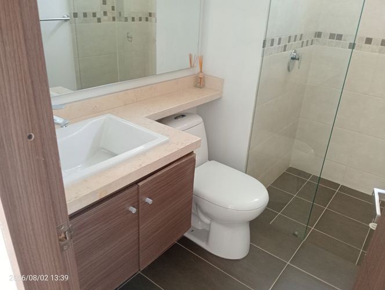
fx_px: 312
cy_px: 145
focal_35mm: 28
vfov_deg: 49.9
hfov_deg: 63.4
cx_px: 192
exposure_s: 1/24
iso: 779
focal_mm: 3.98
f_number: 1.8
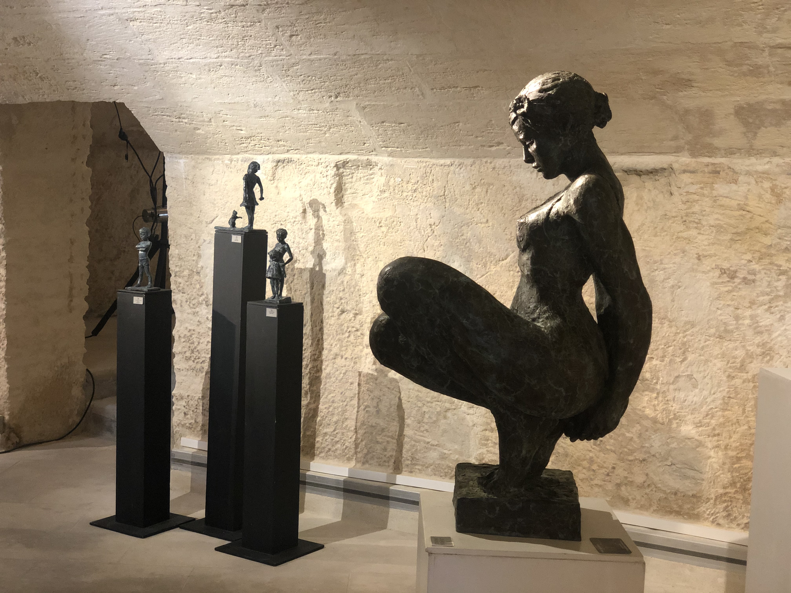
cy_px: 296
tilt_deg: -5.3
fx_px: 1188
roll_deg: -2.0
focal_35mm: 52
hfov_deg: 36.8
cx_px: 396
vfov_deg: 28.0
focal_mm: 6
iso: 125
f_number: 2.4
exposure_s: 1/25
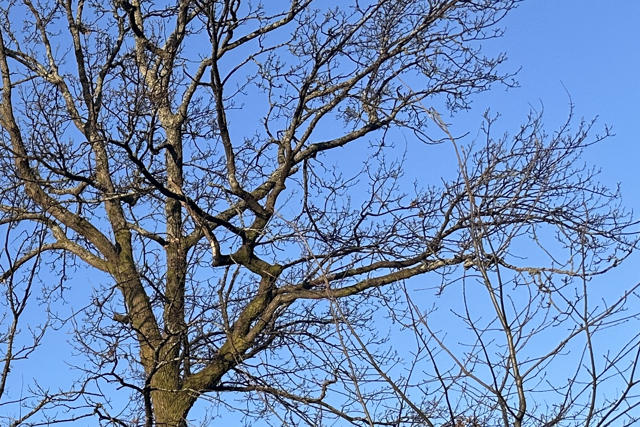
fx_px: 1226
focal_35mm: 69
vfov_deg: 18.2
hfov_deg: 25.3
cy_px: 579
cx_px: -187
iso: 80
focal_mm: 6.86
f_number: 1.78
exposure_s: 1/2028
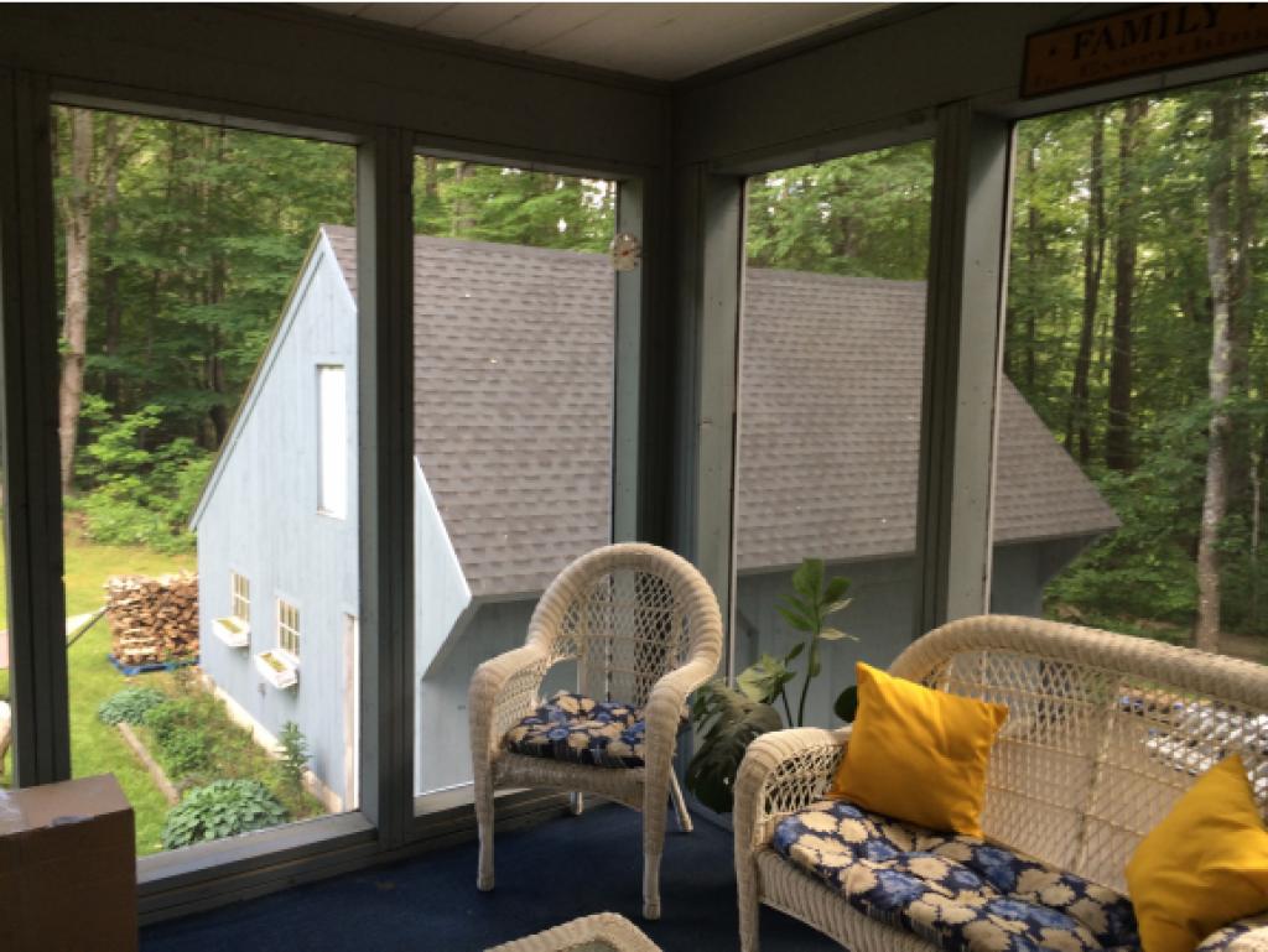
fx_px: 1099
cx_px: 634
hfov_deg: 59.9
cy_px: 476
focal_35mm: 30
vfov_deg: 46.8
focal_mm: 4.12
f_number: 2.2
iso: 40
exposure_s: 1/60
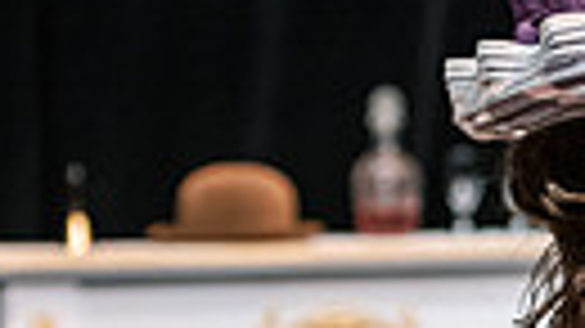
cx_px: 774
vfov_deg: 3.5
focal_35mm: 350
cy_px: 375
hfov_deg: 6.1
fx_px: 5427
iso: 3200
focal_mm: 75
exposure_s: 1/200
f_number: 3.2
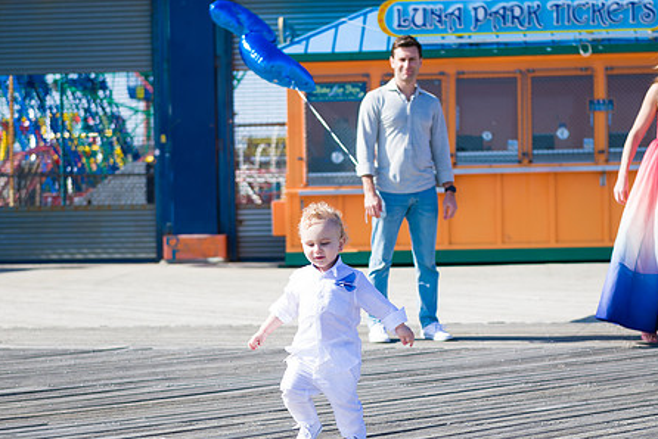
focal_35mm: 91
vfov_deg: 15.0
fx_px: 1664
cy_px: 282
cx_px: 339
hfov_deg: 22.4
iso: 200
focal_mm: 70
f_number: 5
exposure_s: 1/1600
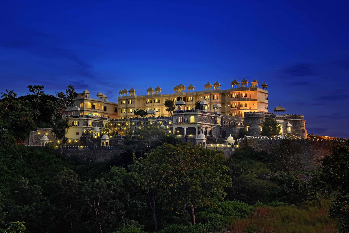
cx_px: 174
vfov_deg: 27.0
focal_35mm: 50
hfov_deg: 39.6
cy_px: 116
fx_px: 485
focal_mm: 50
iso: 500
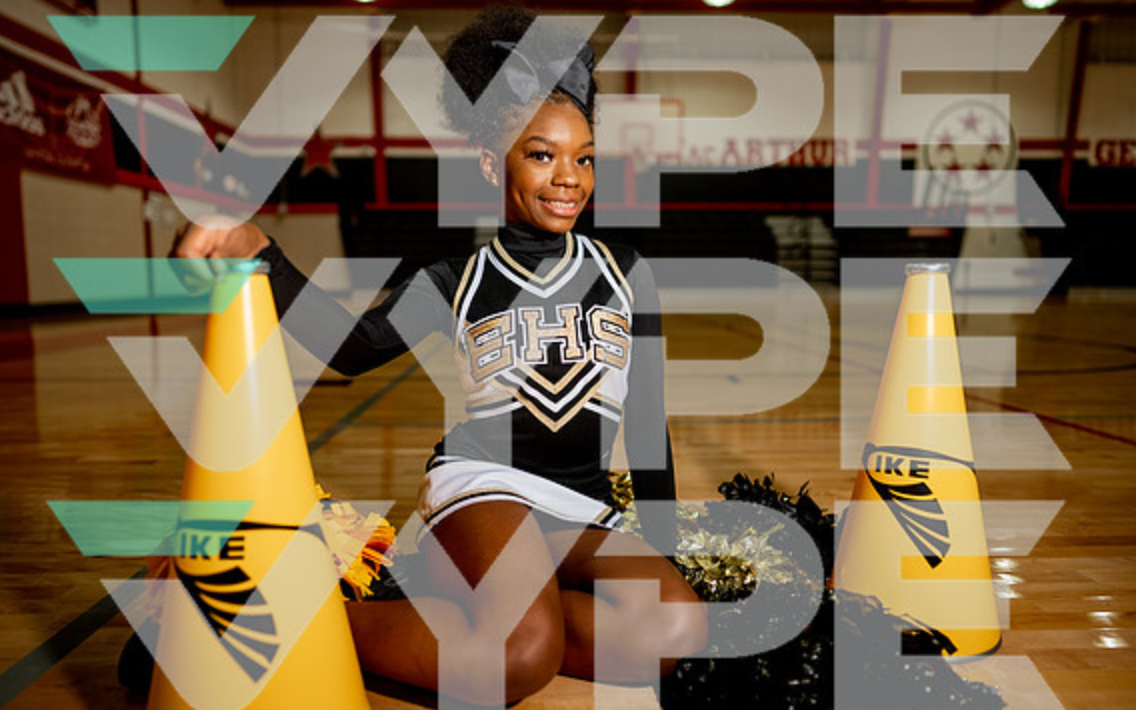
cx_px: 562
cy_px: 365
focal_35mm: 25
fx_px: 774
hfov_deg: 72.5
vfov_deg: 49.3
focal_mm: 24
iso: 160
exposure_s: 1/400
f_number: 1.4
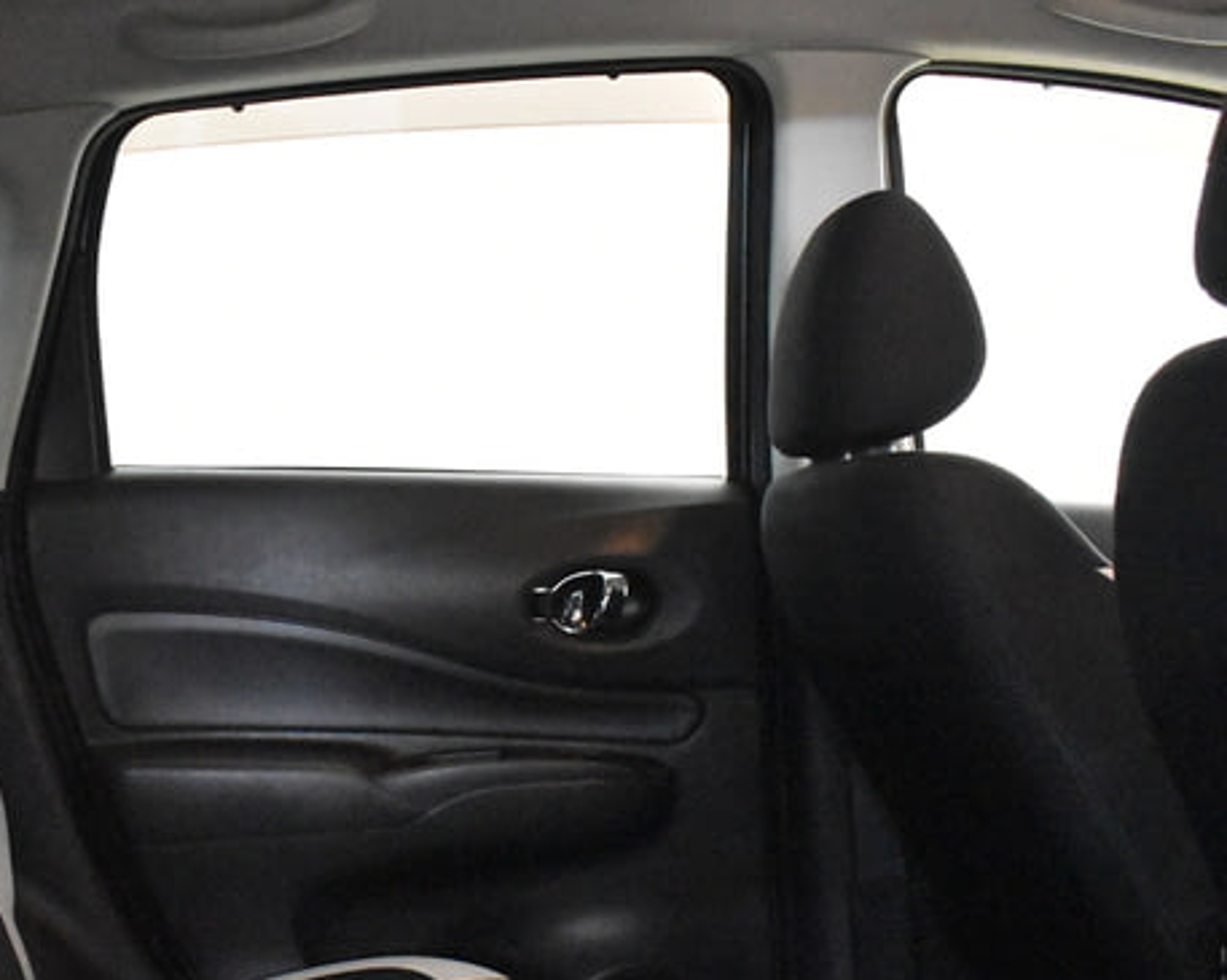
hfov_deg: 36.8
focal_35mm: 50
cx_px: 373
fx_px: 1815
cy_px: 717
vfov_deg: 29.8
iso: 12800
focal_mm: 18
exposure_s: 1/80
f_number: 3.5
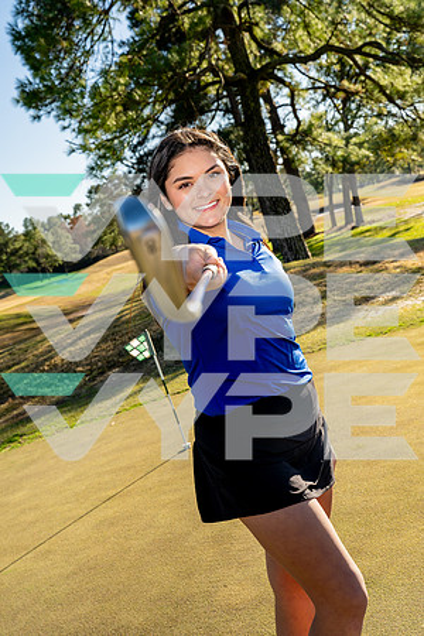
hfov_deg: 27.5
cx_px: 212
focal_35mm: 49
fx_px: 866
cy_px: 318
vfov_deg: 40.3
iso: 100
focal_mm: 49
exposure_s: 1/250
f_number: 8
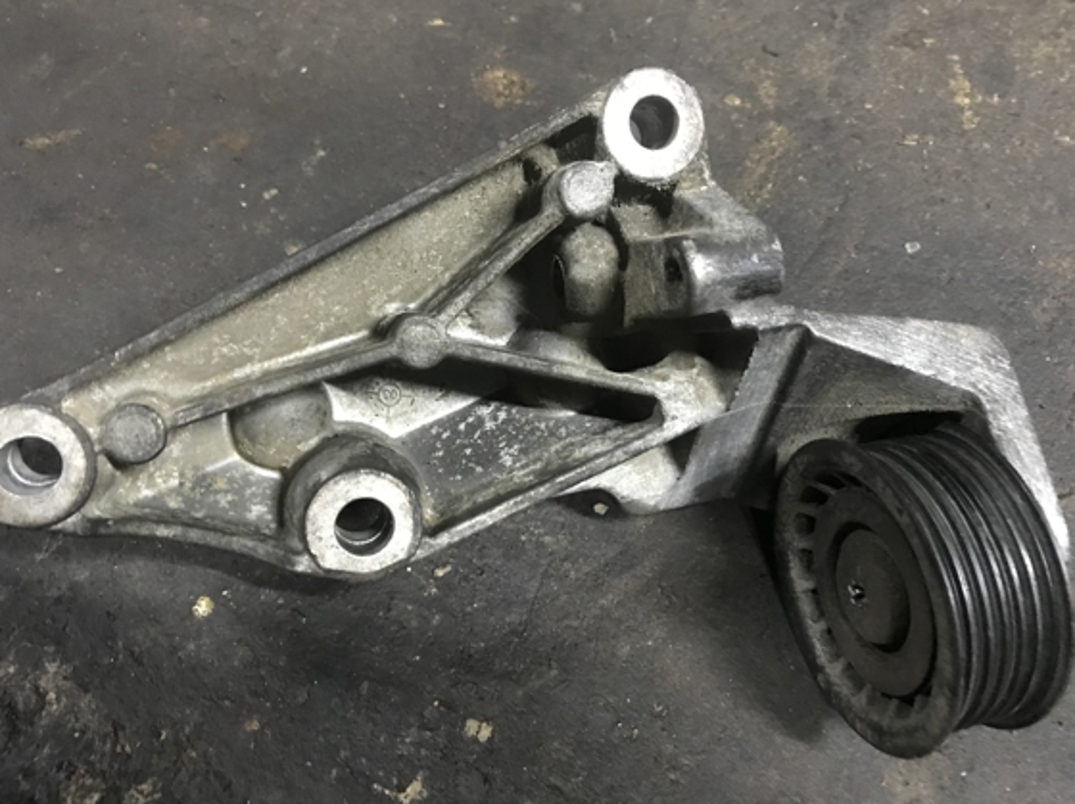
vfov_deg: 44.1
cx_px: 503
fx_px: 993
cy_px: 419
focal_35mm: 32
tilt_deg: -59.2
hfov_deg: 56.8
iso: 100
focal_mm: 3.99
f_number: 1.8
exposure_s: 1/5
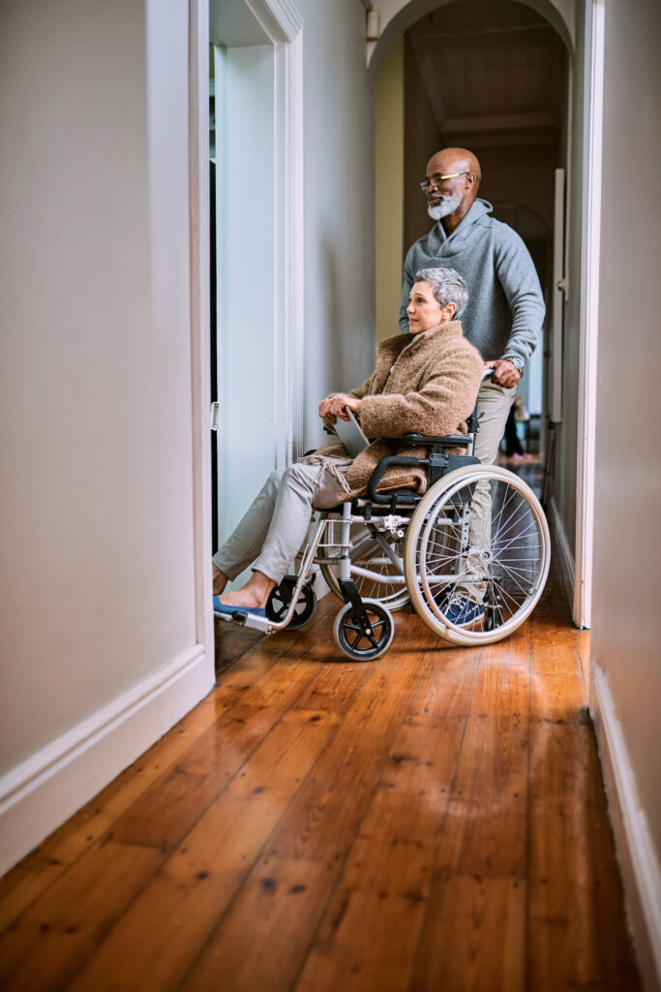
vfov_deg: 54.4
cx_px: 330
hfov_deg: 37.9
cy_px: 496
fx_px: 964
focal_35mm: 35
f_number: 2
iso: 320
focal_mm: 35
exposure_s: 1/200
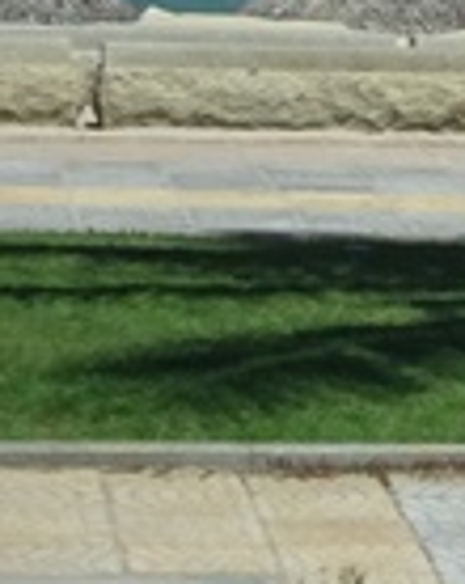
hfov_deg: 5.1
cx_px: 1327
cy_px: -74
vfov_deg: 6.7
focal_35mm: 288
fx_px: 4965
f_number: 4.5
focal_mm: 9.87
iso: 160
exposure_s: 1/1250
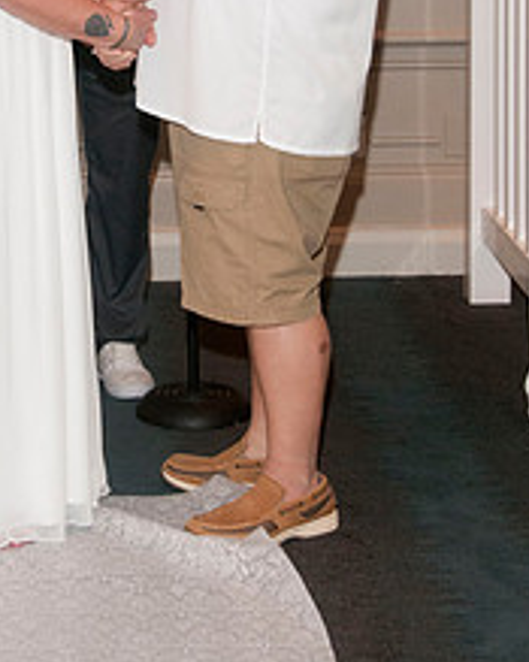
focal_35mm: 127
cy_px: 18
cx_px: 128
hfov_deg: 12.1
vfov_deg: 14.9
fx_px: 2487
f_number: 5.6
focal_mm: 44
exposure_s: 1/60
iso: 800
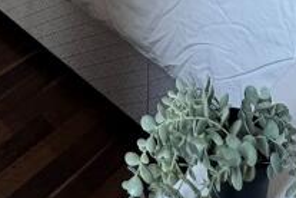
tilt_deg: -1.4
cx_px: 60
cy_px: -349
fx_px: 592
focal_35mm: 72
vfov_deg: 12.2
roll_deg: -0.7
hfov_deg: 27.5
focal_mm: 2.22
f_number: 2.2
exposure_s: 1/100
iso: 250
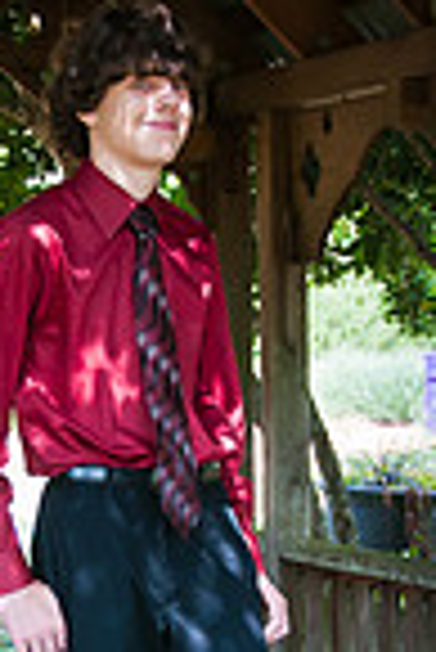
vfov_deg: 13.6
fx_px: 2700
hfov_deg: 9.2
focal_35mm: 149
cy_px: 603
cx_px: 70
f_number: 4
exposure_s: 1/250
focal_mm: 32
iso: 200
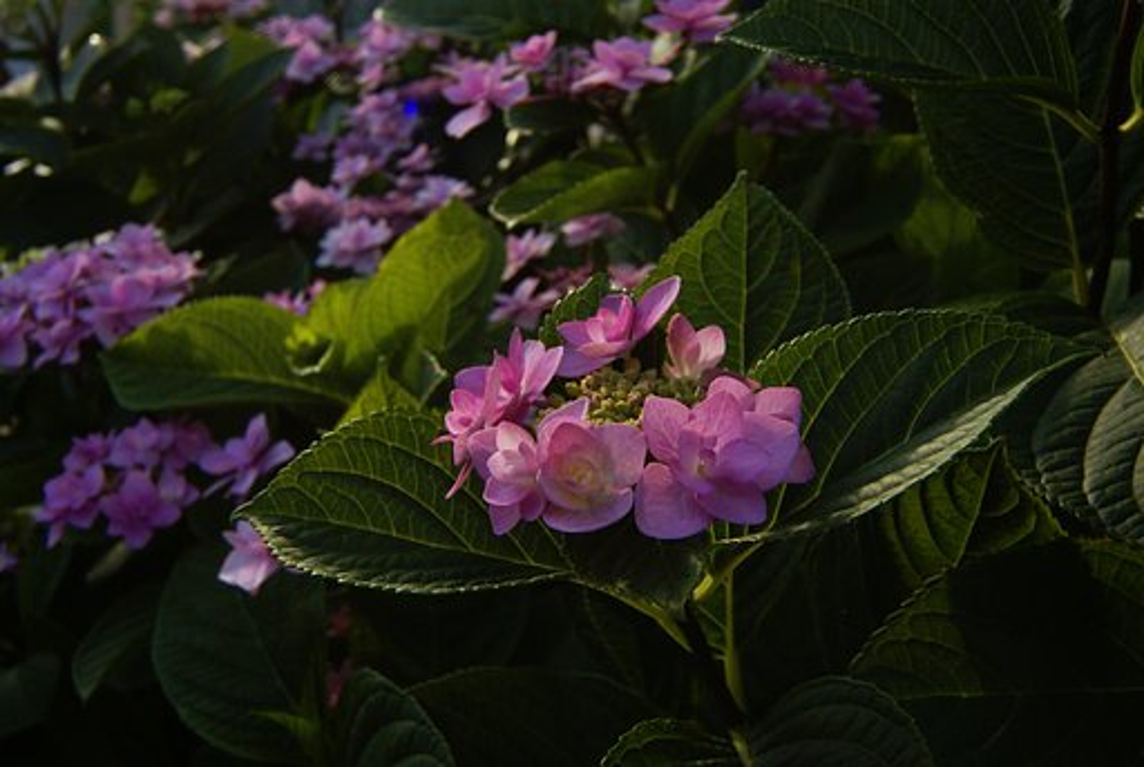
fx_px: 1146
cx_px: 572
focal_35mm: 36
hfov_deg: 53.1
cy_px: 384
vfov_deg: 37.0
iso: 400
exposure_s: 1/250
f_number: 11
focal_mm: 24
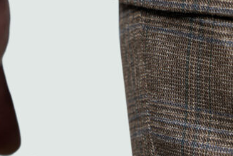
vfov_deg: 4.1
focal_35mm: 337
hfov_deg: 6.1
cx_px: 42
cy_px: -89
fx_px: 2181
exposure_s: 1/100
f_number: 2.8
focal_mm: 70
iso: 100
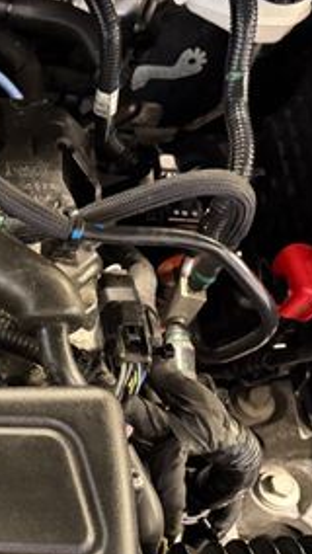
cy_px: 394
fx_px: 867
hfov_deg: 17.5
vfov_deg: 34.9
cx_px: -209
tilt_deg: -62.1
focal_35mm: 59
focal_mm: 6.76
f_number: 1.78
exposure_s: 1/30
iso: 1250
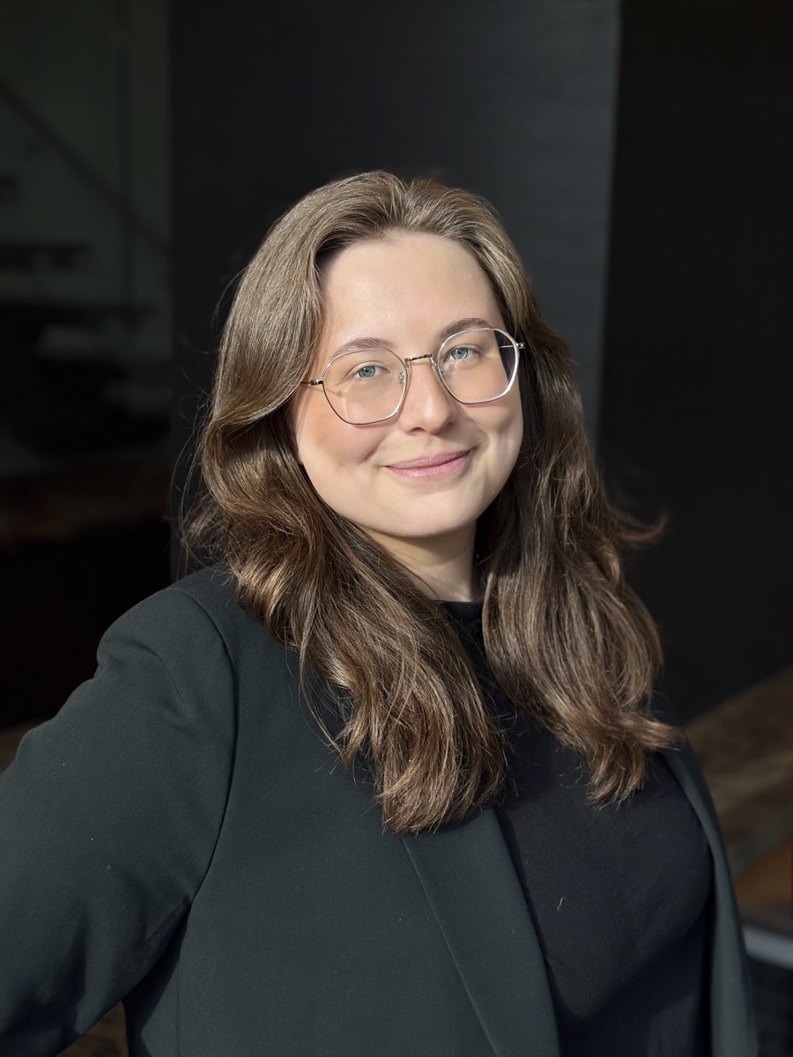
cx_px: 396
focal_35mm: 52
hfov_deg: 28.0
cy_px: 528
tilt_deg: -10.9
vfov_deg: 36.8
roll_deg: -1.7
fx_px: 1588
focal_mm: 5.96
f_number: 1.6
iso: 40
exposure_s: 1/299
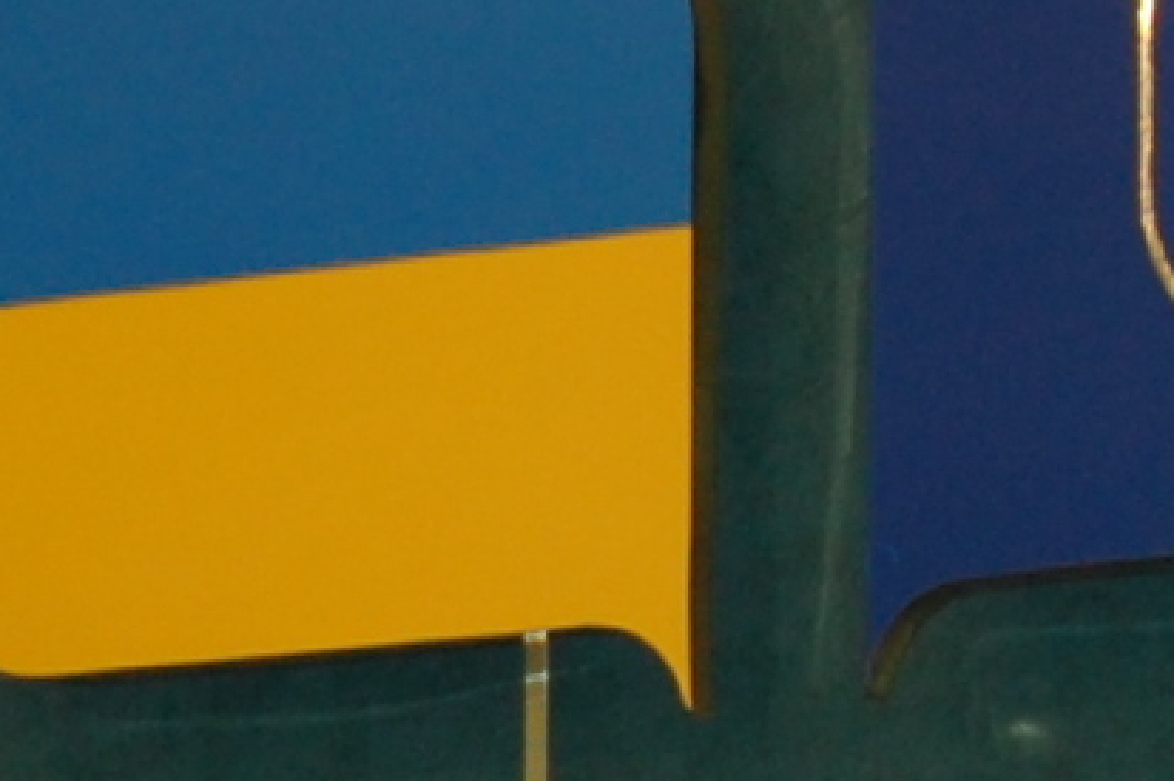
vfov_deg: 5.0
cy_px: 2144
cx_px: -253
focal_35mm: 262
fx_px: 8540
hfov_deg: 7.8
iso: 400
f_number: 5
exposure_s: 1/60
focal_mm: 24
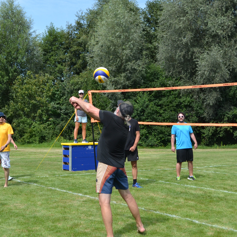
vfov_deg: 28.1
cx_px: 93
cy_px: 95
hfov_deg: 28.1
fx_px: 473
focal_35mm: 61
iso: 400
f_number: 5.6
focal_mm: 24
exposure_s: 1/1250
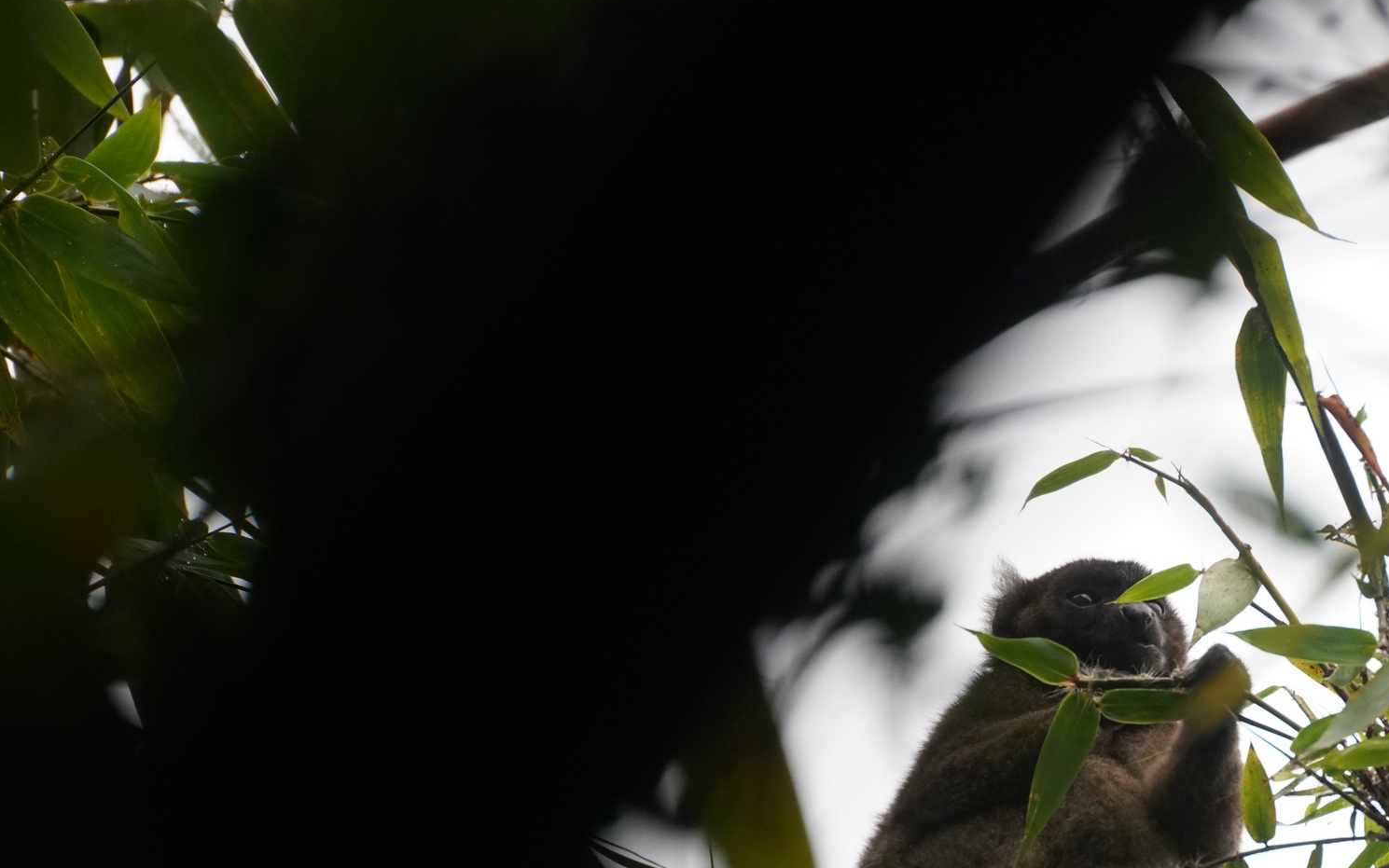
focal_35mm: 486
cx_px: 1046
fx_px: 18399
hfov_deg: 4.3
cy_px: 676
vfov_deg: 2.7
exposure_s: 1/500
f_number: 8
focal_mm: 284
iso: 2500
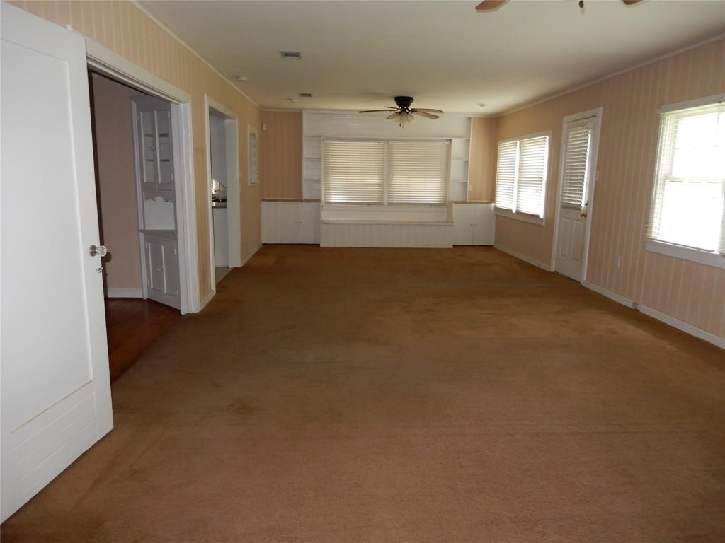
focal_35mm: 24
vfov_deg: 56.8
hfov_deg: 71.6
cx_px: 362
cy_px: 272
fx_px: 503
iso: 280
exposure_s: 1/30
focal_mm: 4.3
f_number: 3.4
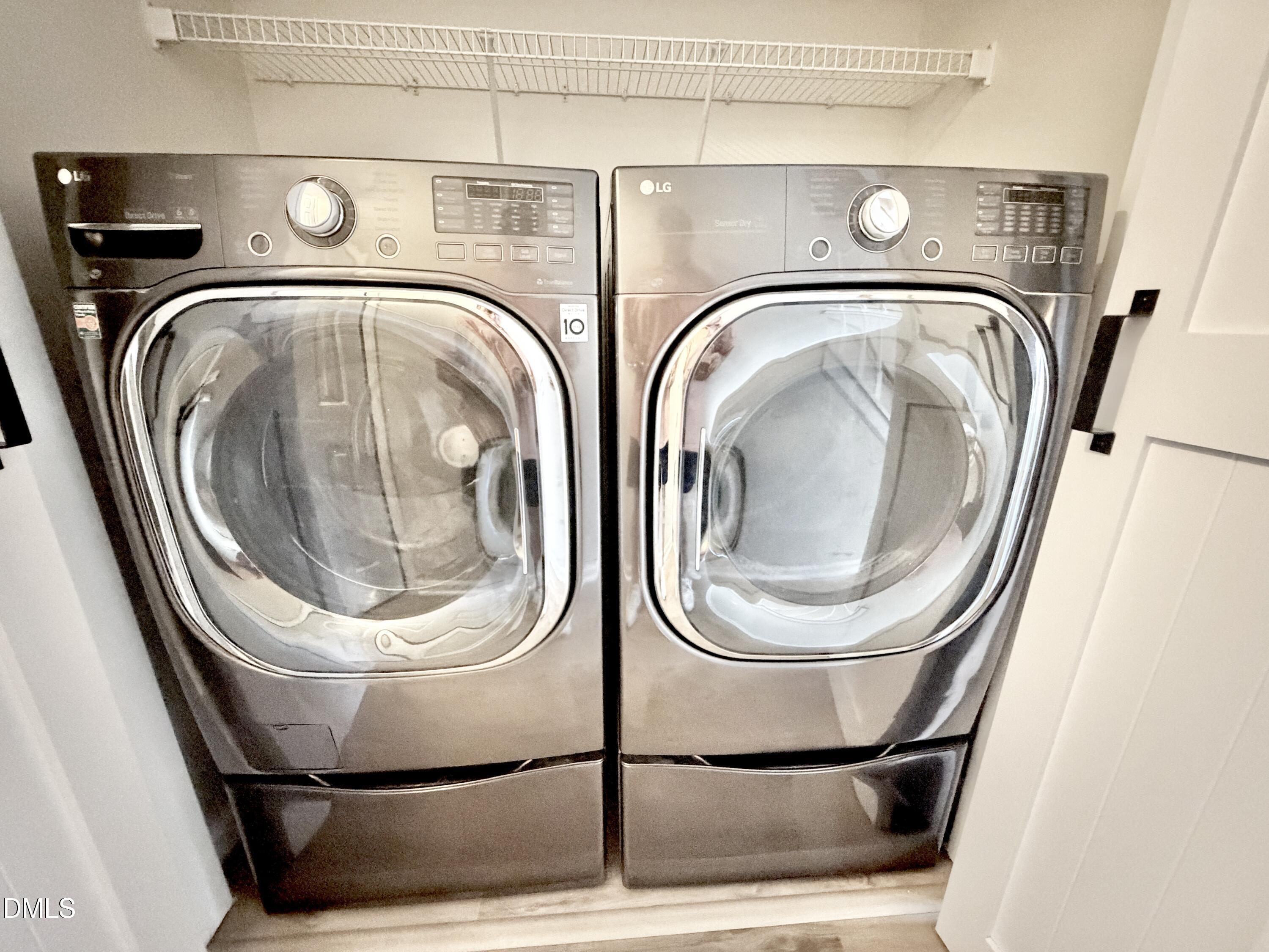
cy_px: 476
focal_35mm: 14
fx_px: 513
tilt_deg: -16.4
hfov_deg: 102.1
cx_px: 634
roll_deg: +0.5
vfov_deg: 85.7
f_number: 2.2
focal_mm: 2.22
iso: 1250
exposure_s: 1/40
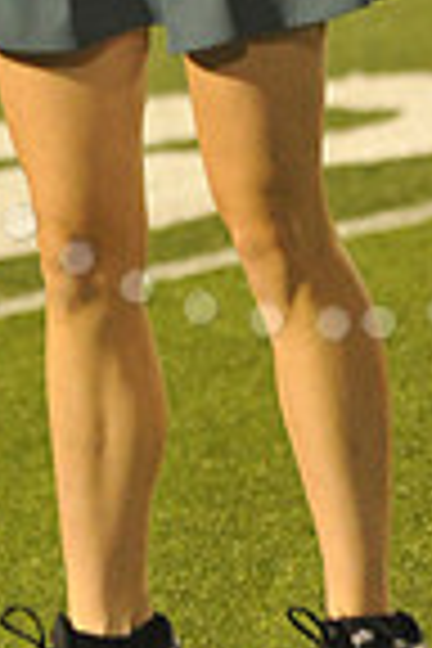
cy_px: -212
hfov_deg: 2.2
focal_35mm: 626
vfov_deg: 3.3
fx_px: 11267
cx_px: 333
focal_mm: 155
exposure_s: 1/250
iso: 6400
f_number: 4
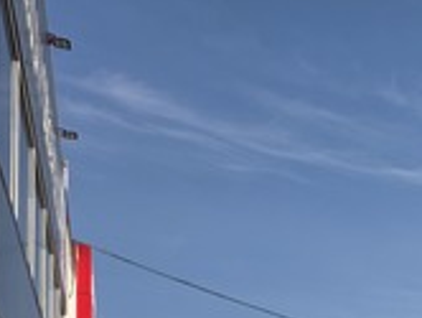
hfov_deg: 21.0
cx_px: 662
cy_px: 494
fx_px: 928
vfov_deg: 17.3
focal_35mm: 76
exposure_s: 1/5608
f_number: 1.7
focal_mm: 6.3
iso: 80
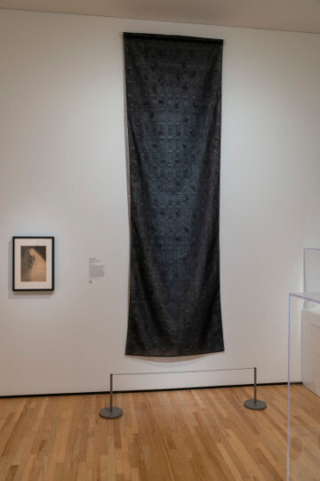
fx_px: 427
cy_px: 240
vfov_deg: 58.7
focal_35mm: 32
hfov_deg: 41.1
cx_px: 160
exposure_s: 1/4
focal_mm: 32
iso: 400
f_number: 8
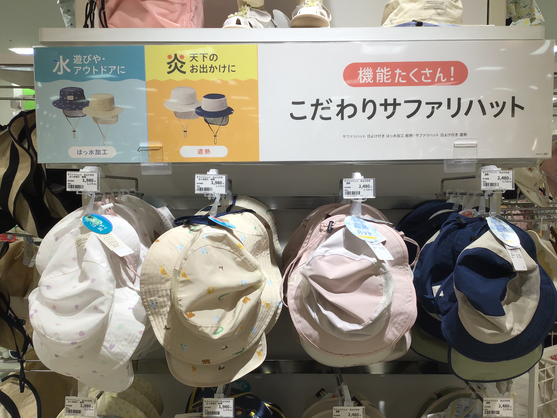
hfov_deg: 58.4
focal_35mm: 31
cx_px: 278
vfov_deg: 45.4
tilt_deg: -4.3
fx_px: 499
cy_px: 209
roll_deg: -0.7
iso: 25
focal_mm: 3.3
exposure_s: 1/119
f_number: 2.4
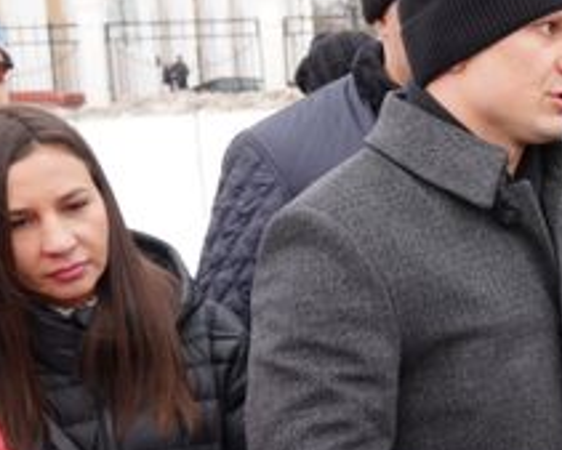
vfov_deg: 17.1
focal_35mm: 90
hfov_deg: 19.1
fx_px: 1498
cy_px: 296
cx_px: 798
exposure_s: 1/125
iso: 500
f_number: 6.3
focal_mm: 29
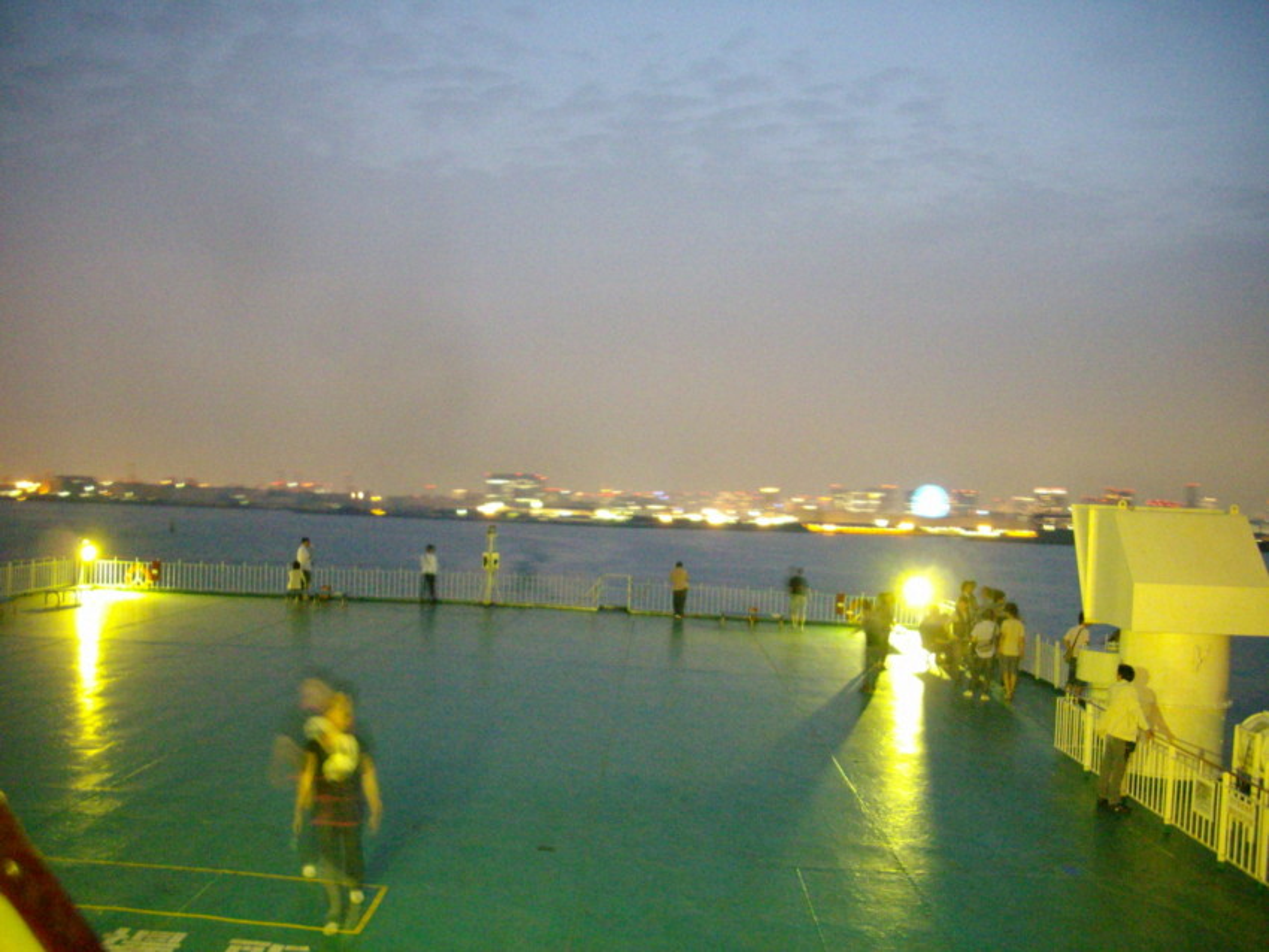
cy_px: 476
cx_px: 634
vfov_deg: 38.7
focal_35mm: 37
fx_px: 1357
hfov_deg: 50.1
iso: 400
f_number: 2.8
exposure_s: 1.3
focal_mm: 6.2
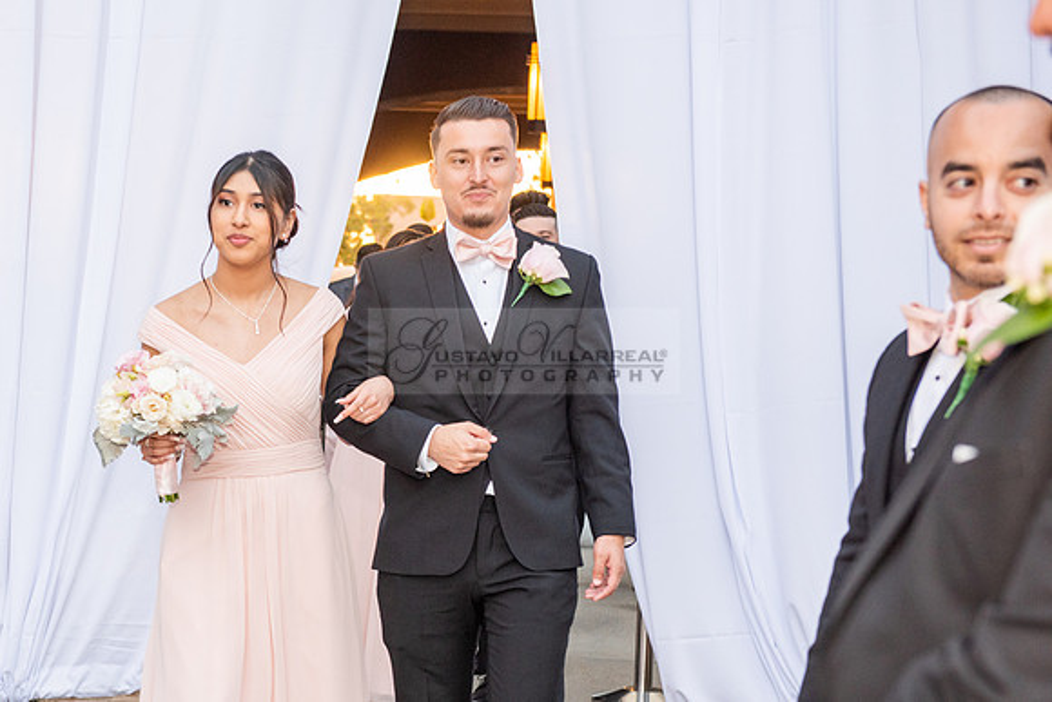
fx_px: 2347
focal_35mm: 80
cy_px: 503
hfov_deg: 25.0
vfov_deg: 16.9
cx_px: 298
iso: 800
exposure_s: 1/160
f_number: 5
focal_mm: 56
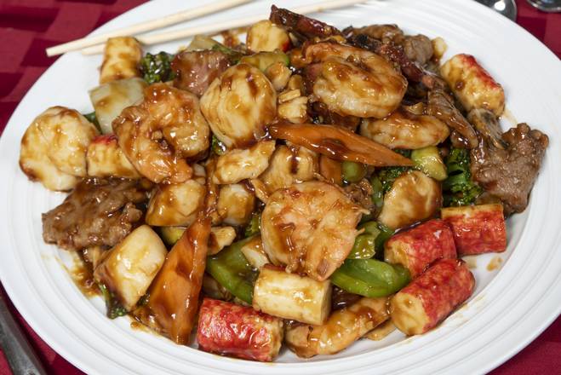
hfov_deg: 26.0
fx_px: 1216
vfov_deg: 17.5
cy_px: 188
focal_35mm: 78
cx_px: 304
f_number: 10
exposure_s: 1/125
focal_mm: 46
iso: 200
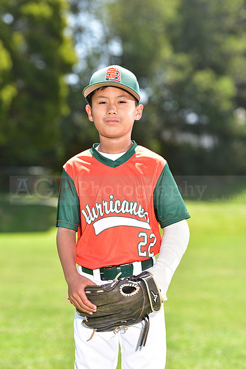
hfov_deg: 10.2
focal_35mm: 135
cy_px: 184
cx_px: 123
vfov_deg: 15.2
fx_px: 1383
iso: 80
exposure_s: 1/200
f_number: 4.5
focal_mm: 135
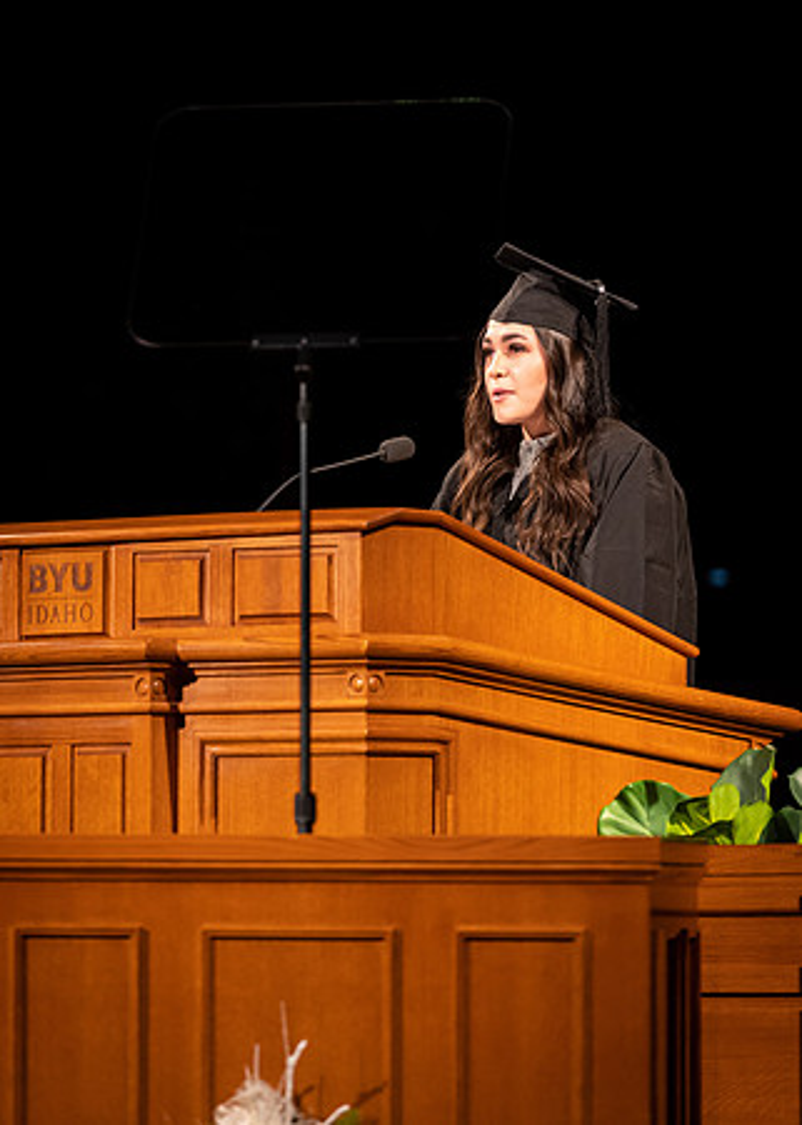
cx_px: 239
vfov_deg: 6.5
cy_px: 533
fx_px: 9860
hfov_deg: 4.7
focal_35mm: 309
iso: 1250
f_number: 2.8
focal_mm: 200
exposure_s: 1/160
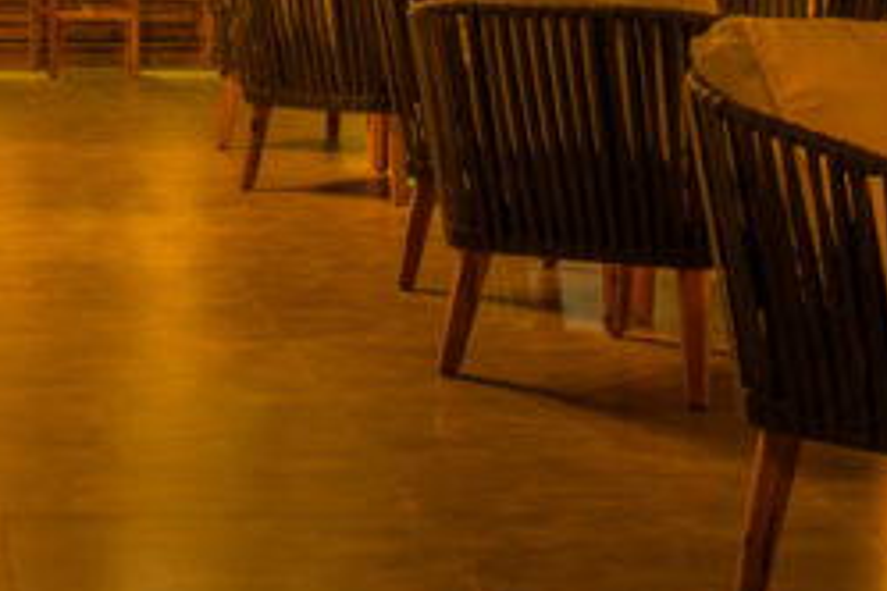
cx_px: -146
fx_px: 3548
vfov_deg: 9.0
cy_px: -561
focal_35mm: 144
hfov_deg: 13.9
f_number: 14
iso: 320
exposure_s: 4
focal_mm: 35
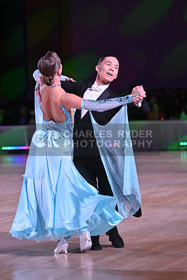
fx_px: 1051
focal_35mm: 135
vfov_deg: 15.2
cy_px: 140
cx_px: 94
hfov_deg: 10.2
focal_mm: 135
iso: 5000
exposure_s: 1/400
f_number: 5.6
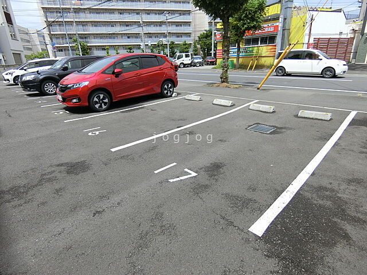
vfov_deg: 68.7
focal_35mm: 19
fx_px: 201
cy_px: 138
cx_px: 184
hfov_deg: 84.7
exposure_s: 1/320
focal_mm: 4.06
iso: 80
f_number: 6.9
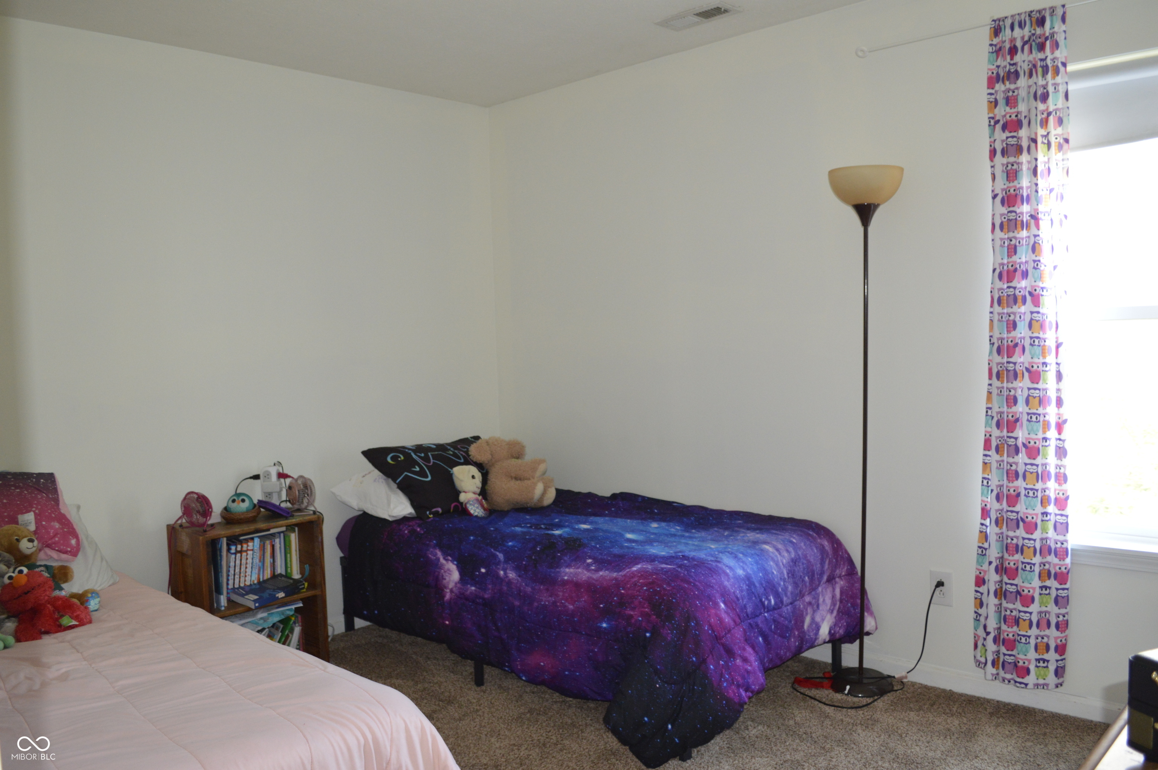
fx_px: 868
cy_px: 385
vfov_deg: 47.9
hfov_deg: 67.4
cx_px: 579
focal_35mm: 27
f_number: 3.5
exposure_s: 1/60
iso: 1000
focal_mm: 18
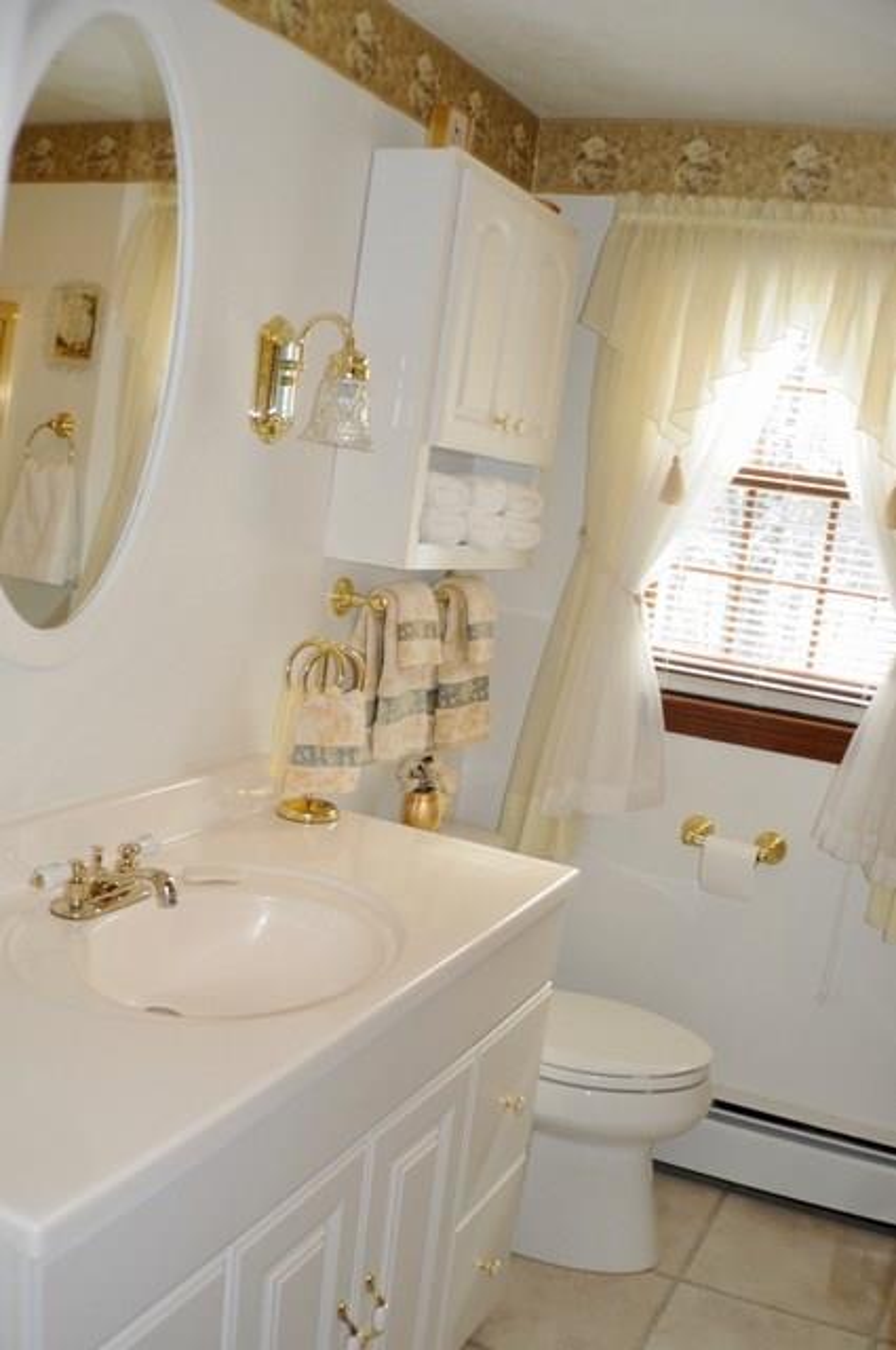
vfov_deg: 46.5
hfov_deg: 31.8
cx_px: 448
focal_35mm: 42
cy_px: 675
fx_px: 1572
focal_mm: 28
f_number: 3.5
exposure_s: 1/60
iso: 200
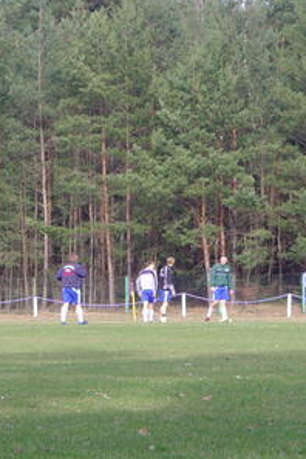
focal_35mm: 205
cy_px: 245
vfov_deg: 10.0
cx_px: 128
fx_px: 2614
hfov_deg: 6.7
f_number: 4.5
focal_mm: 19.8
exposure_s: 1/125
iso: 80
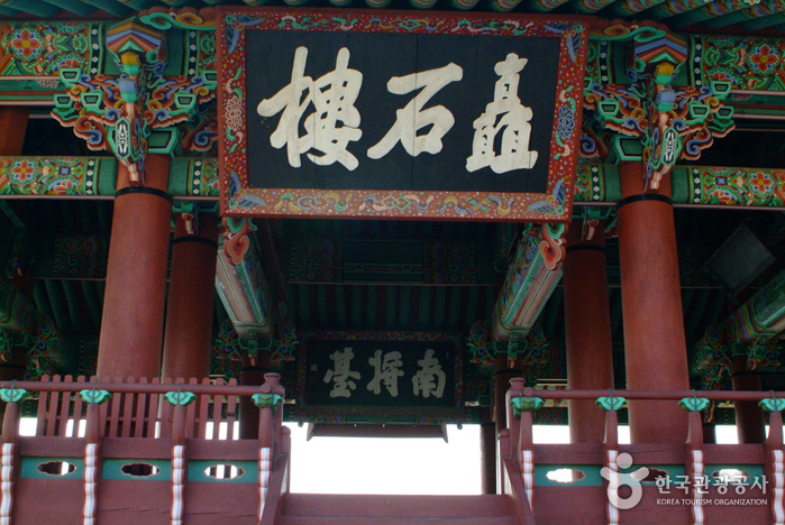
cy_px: 262
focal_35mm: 42
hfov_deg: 46.3
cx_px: 392
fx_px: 917
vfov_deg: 32.0
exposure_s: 1/350
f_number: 6.7
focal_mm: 28
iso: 1600
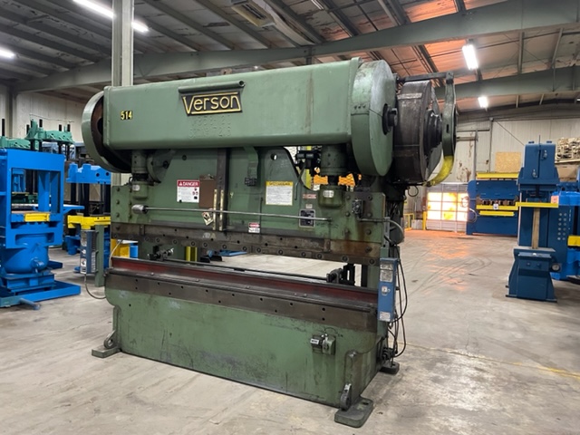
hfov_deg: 67.3
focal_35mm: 26
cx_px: 290
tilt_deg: -2.8
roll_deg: -2.4
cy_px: 218
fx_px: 436
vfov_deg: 53.1
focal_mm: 4.2
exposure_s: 1/40
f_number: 1.6
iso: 640
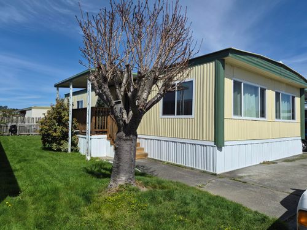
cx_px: 154
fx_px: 204
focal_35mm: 23
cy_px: 115
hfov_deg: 73.9
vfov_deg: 58.9
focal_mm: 5.4
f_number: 1.8
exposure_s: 1/7696
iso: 64
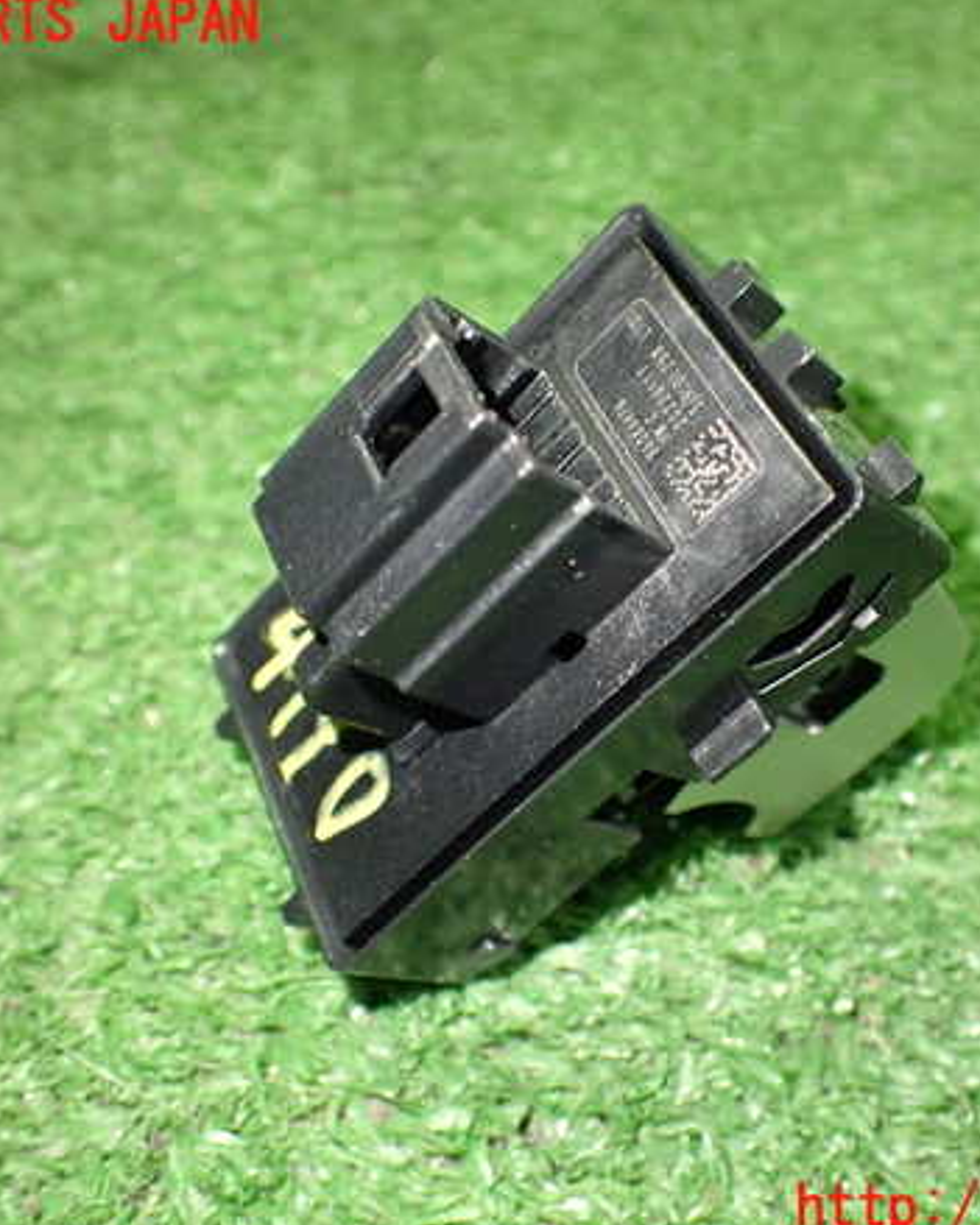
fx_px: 1451
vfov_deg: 45.8
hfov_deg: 37.2
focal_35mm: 40
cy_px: 617
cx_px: 589
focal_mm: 5.4
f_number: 2.3
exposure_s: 1/60
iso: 800
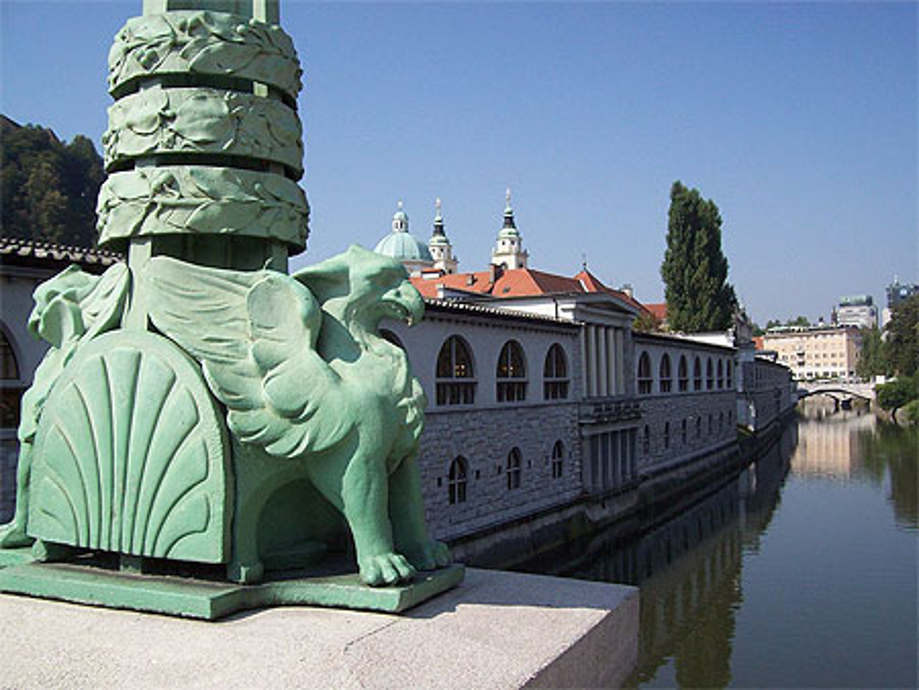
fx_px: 956
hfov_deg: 51.3
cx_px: 460
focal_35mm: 36
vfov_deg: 39.7
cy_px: 345
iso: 80
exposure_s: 1/602
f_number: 4.8
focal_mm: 6
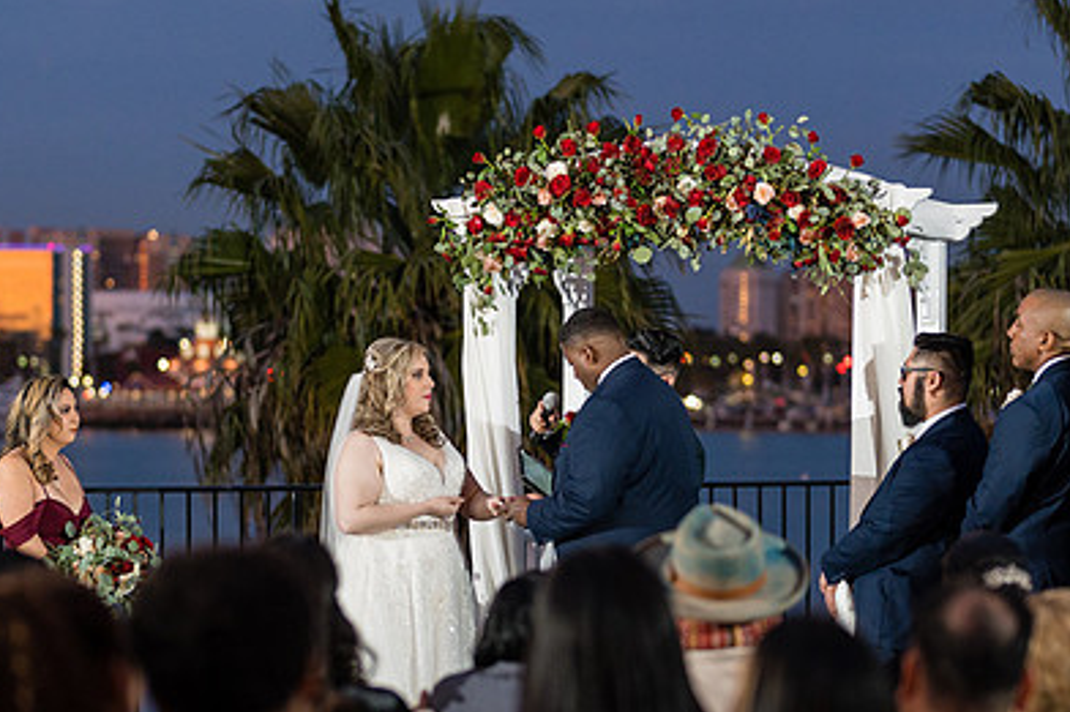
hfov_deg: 18.4
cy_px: 411
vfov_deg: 12.3
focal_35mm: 111
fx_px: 3298
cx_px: 467
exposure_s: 1/250
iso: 500
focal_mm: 50
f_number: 1.2
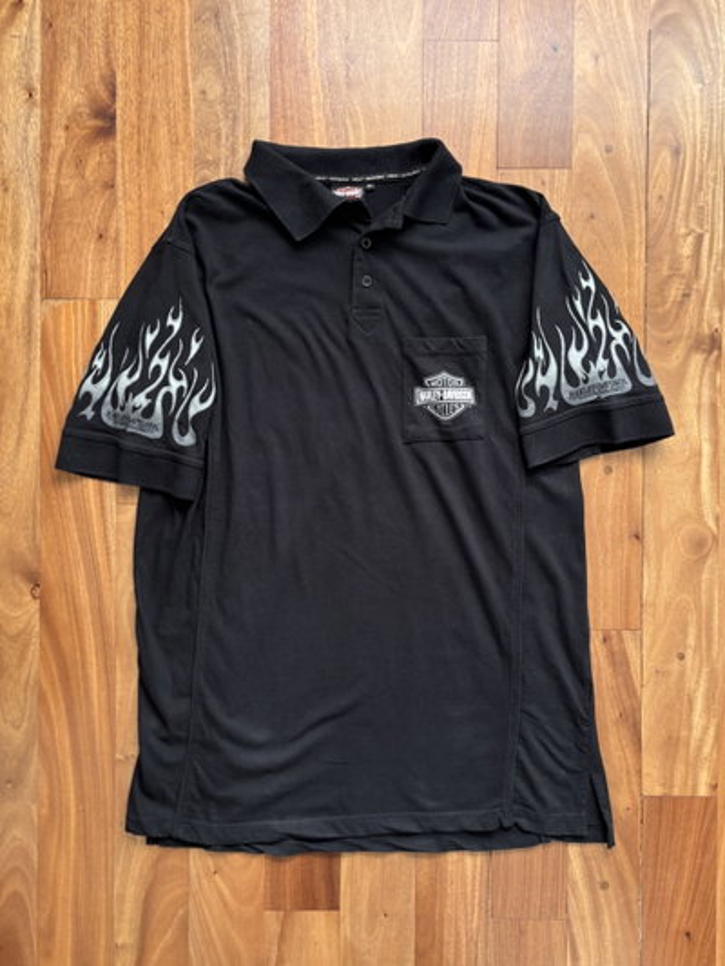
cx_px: 362
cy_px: 483
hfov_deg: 53.1
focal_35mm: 26
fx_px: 726
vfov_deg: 67.3
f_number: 1.6
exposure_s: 1/135
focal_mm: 5.96
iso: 40
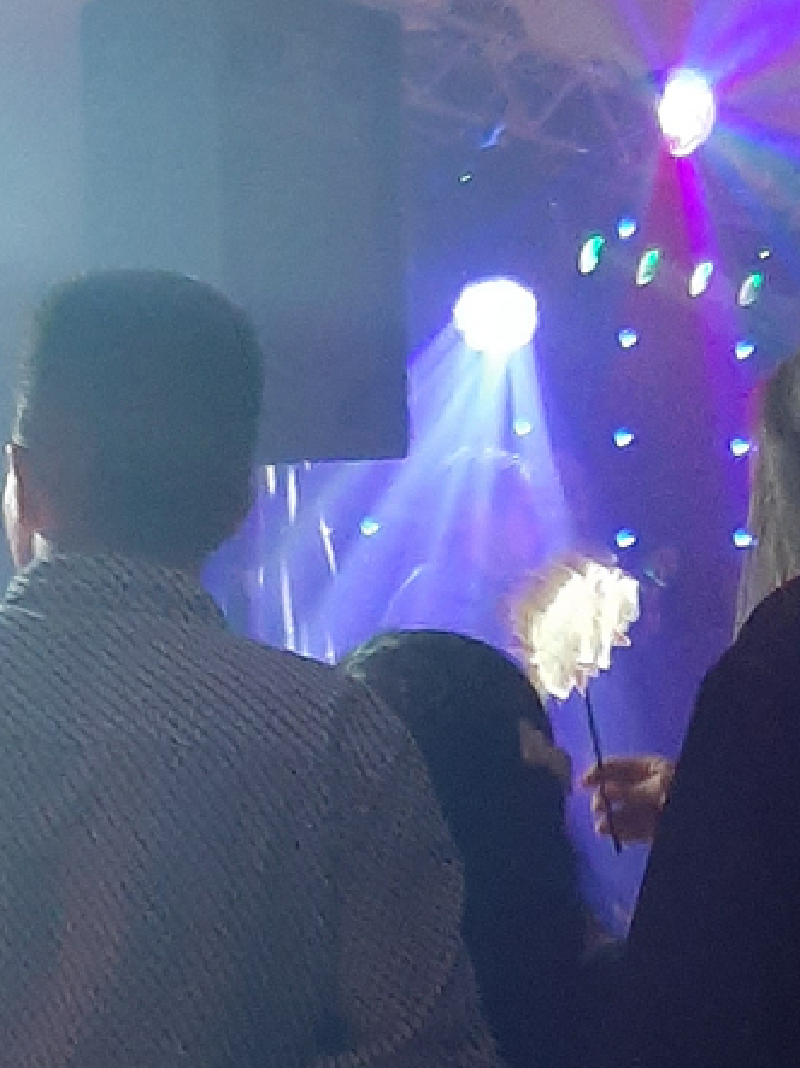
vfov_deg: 20.3
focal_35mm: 94
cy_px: 1027
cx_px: 422
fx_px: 2898
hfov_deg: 15.7
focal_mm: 3.93
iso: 400
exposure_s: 1/24
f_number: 1.7
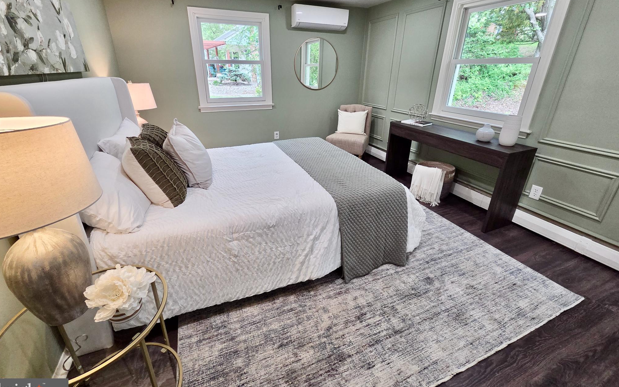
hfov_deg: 105.3
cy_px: 168
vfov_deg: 78.2
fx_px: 236
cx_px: 306
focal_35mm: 14
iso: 200
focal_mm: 2.2
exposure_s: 1/120
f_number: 2.2
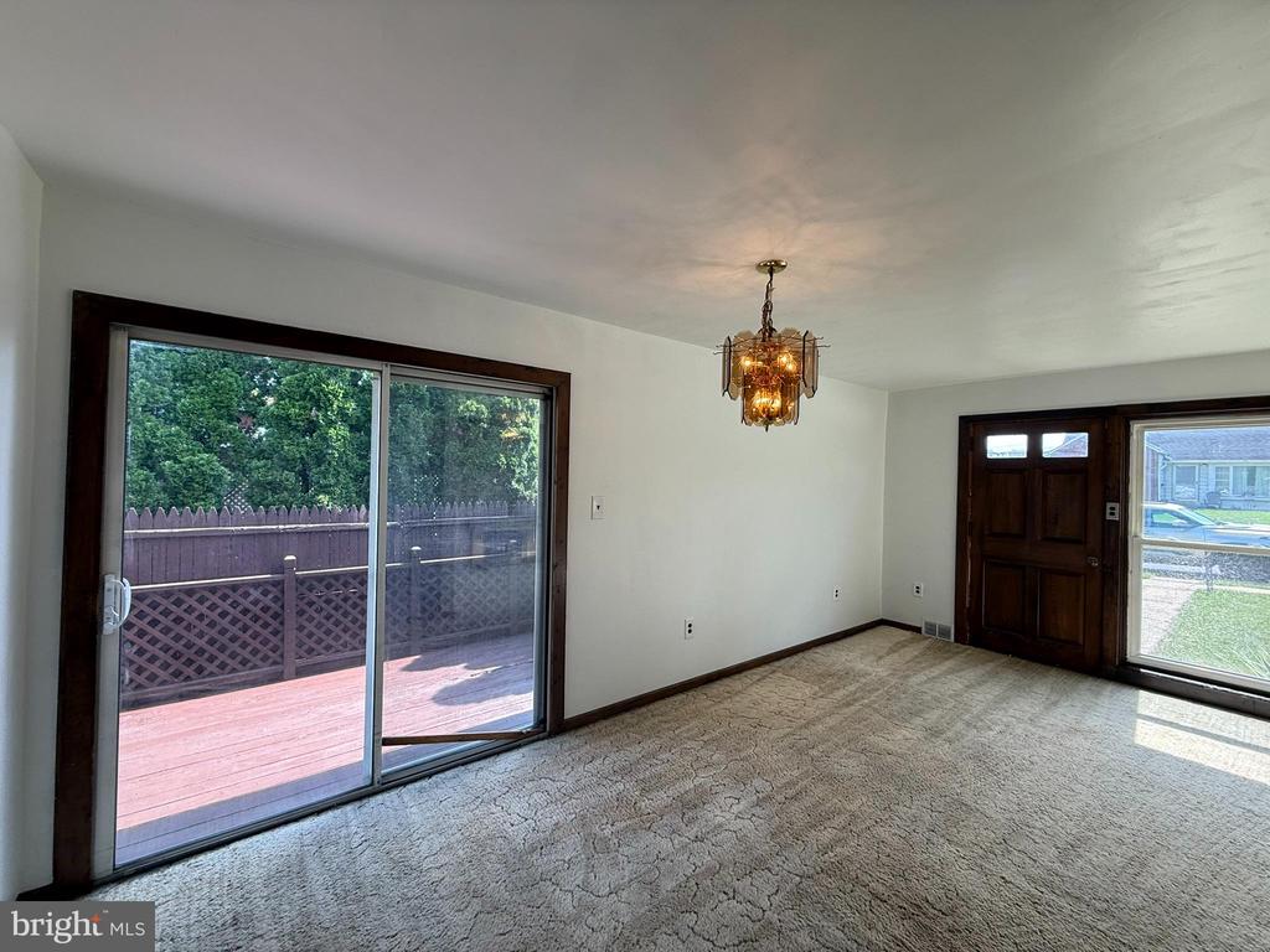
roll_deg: -0.7
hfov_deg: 102.1
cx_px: 635
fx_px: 514
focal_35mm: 14
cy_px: 476
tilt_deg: +0.8
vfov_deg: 85.7
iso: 50
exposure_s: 1/120
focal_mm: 2.22
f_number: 2.2
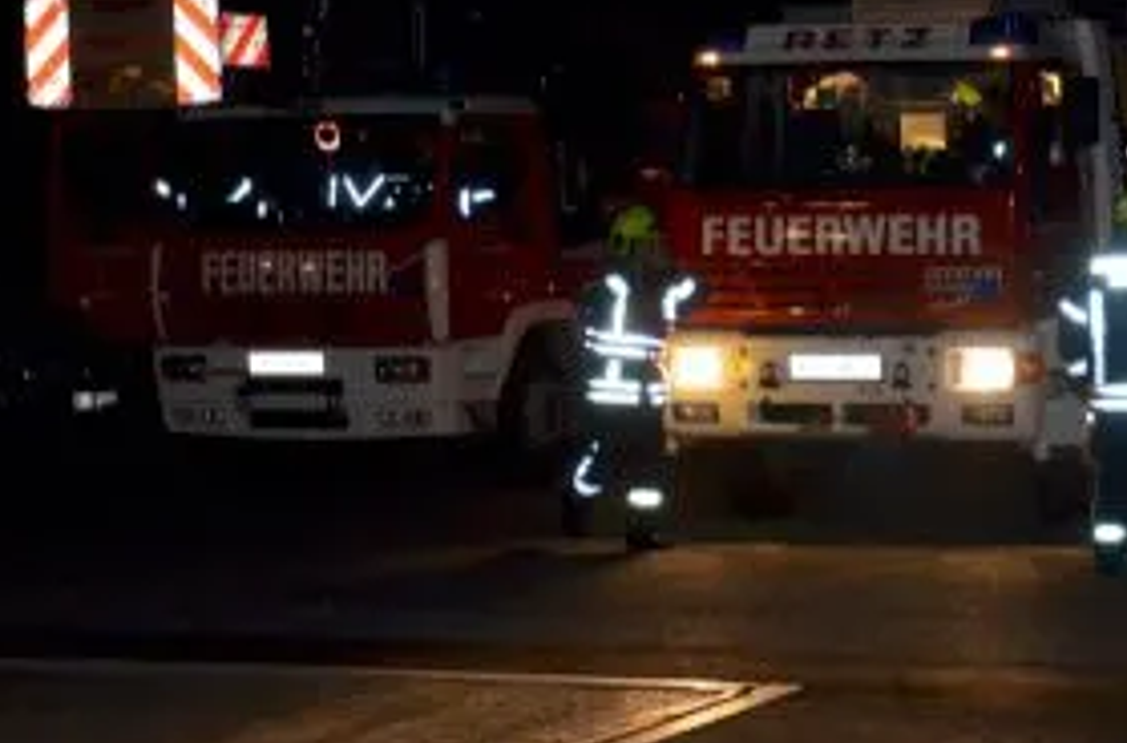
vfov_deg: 12.1
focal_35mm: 112
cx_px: 969
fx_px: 3494
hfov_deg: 18.1
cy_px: 363
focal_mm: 32
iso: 2200
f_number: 4.2
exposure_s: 1/60
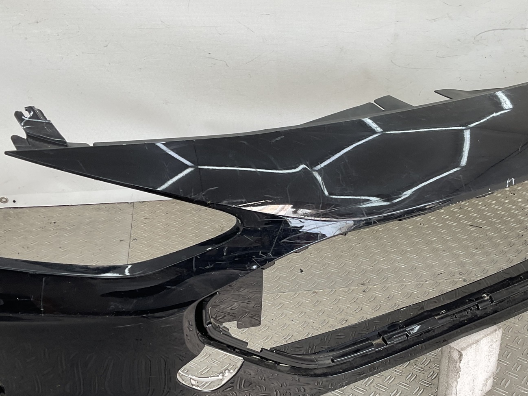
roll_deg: -1.2
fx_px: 686
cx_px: 313
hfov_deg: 41.9
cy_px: 230
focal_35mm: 45
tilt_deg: -26.7
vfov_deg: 32.1
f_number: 1.8
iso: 16
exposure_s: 1/138
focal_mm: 3
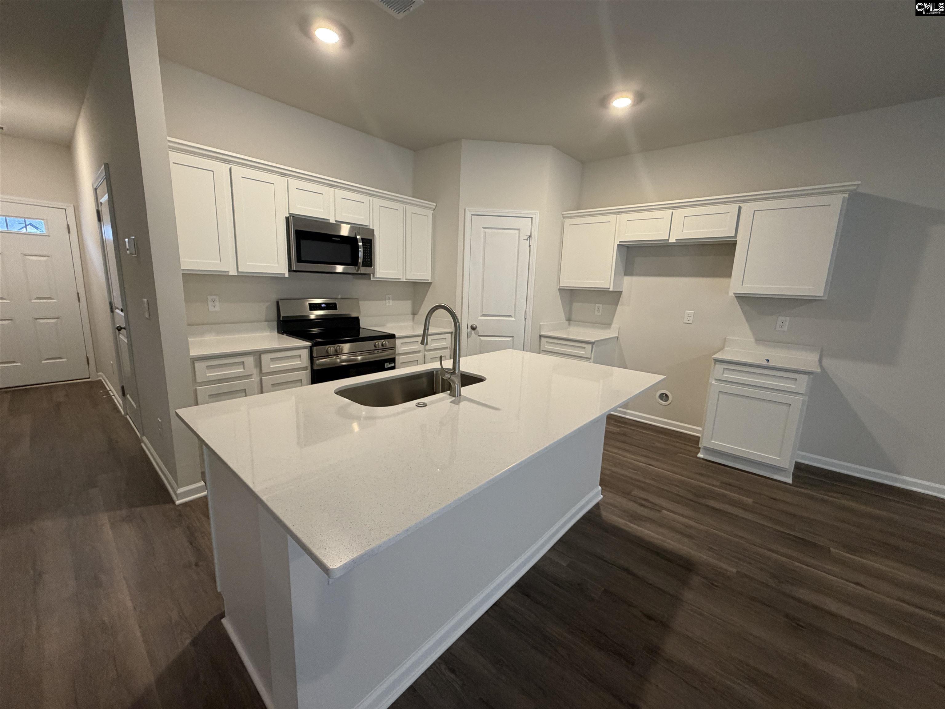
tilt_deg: -9.3
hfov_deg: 102.1
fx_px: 382
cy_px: 354
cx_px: 472
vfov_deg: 85.7
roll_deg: -2.0
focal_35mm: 14
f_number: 2.2
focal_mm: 2.22
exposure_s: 1/60
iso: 320
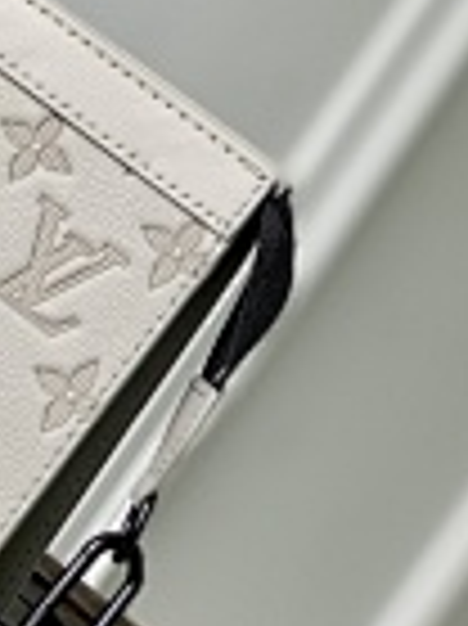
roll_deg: -34.1
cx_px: -173
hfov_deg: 7.8
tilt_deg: -6.9
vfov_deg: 10.4
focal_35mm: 187
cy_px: -99
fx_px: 3376
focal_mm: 6
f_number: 2.4
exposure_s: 1/122
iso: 16
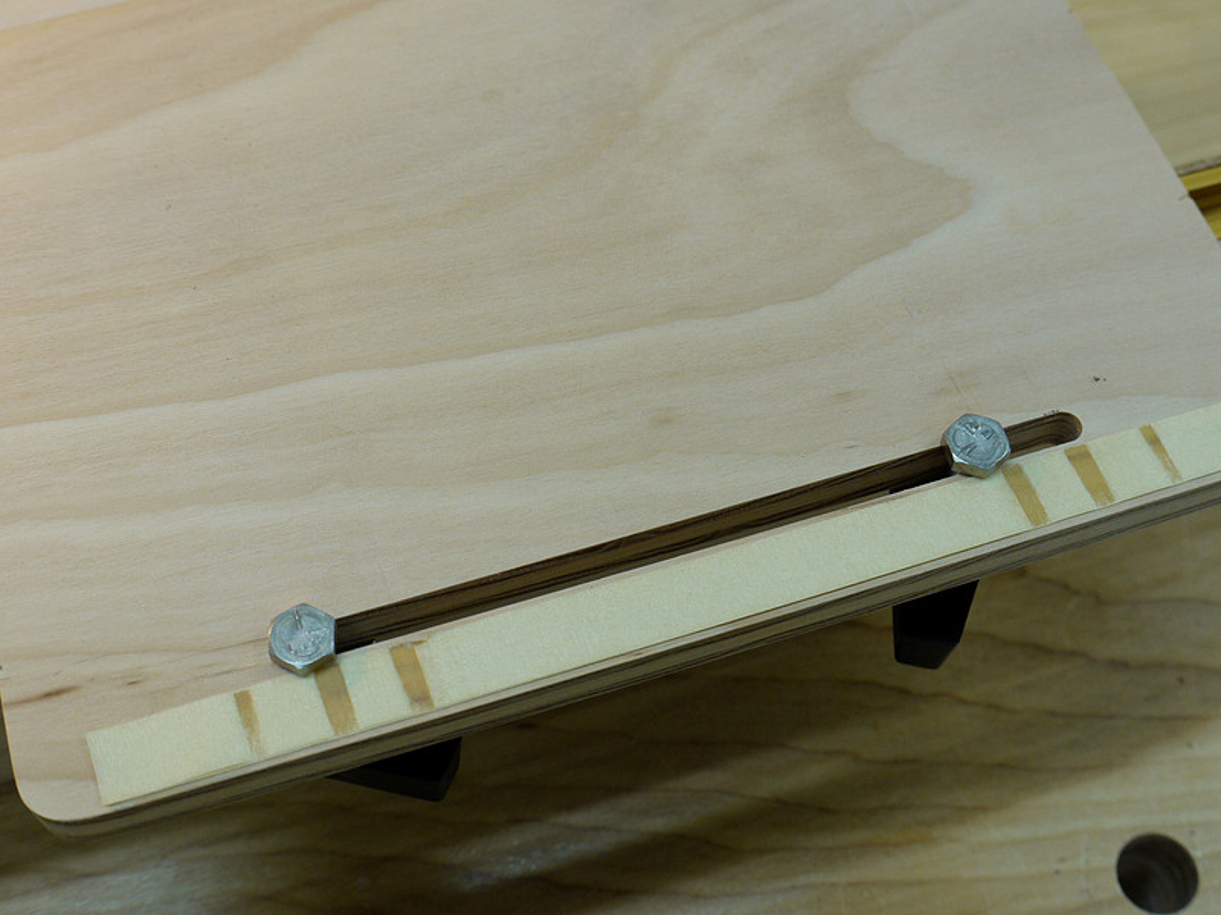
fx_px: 1693
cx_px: 610
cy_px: 458
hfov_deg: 39.7
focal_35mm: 48
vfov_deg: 30.3
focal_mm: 24
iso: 400
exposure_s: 1/80
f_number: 5.6
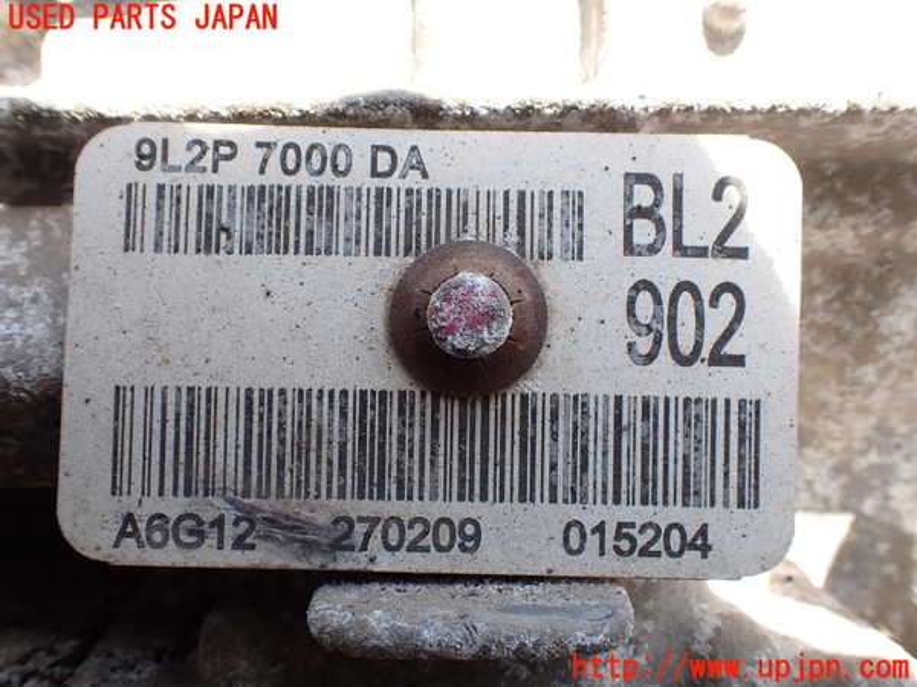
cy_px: 344
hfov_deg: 60.0
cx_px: 458
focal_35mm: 30
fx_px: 795
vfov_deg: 46.8
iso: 100
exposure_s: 1/200
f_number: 3.2
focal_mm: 5.4
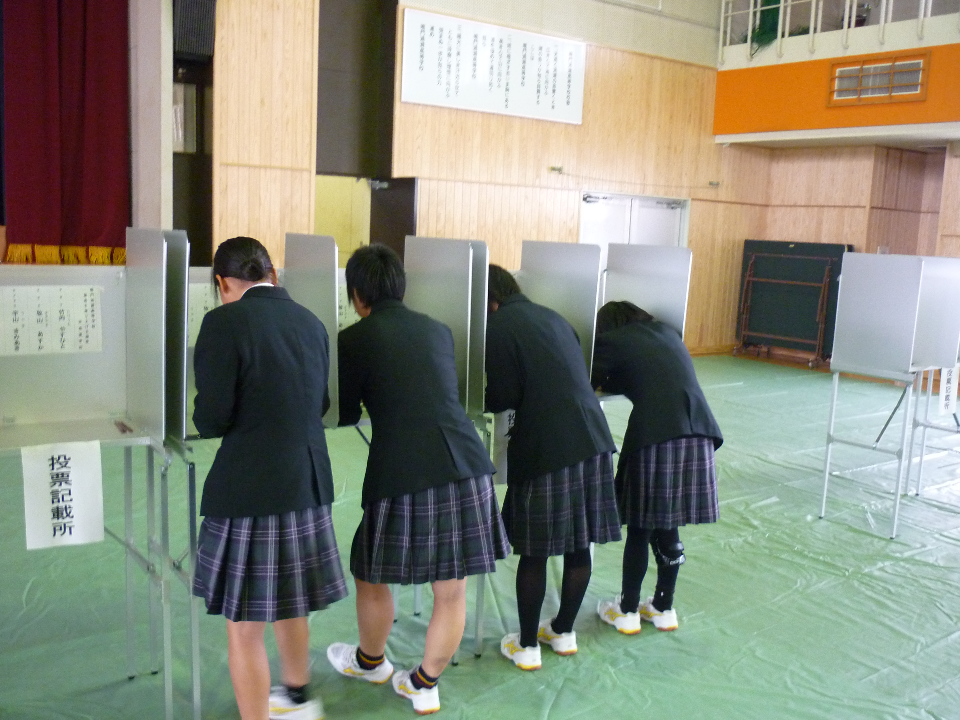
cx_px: 480
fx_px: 915
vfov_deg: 42.9
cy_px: 360
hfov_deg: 55.4
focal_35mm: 33
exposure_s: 1/20
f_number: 2.8
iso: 400
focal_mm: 5.5
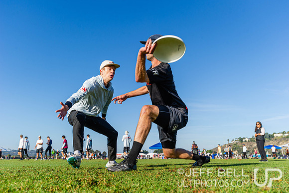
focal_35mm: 35
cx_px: 144
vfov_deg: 37.8
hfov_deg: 54.5
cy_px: 96
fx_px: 281
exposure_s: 1/1000
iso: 200
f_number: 5.6
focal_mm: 35
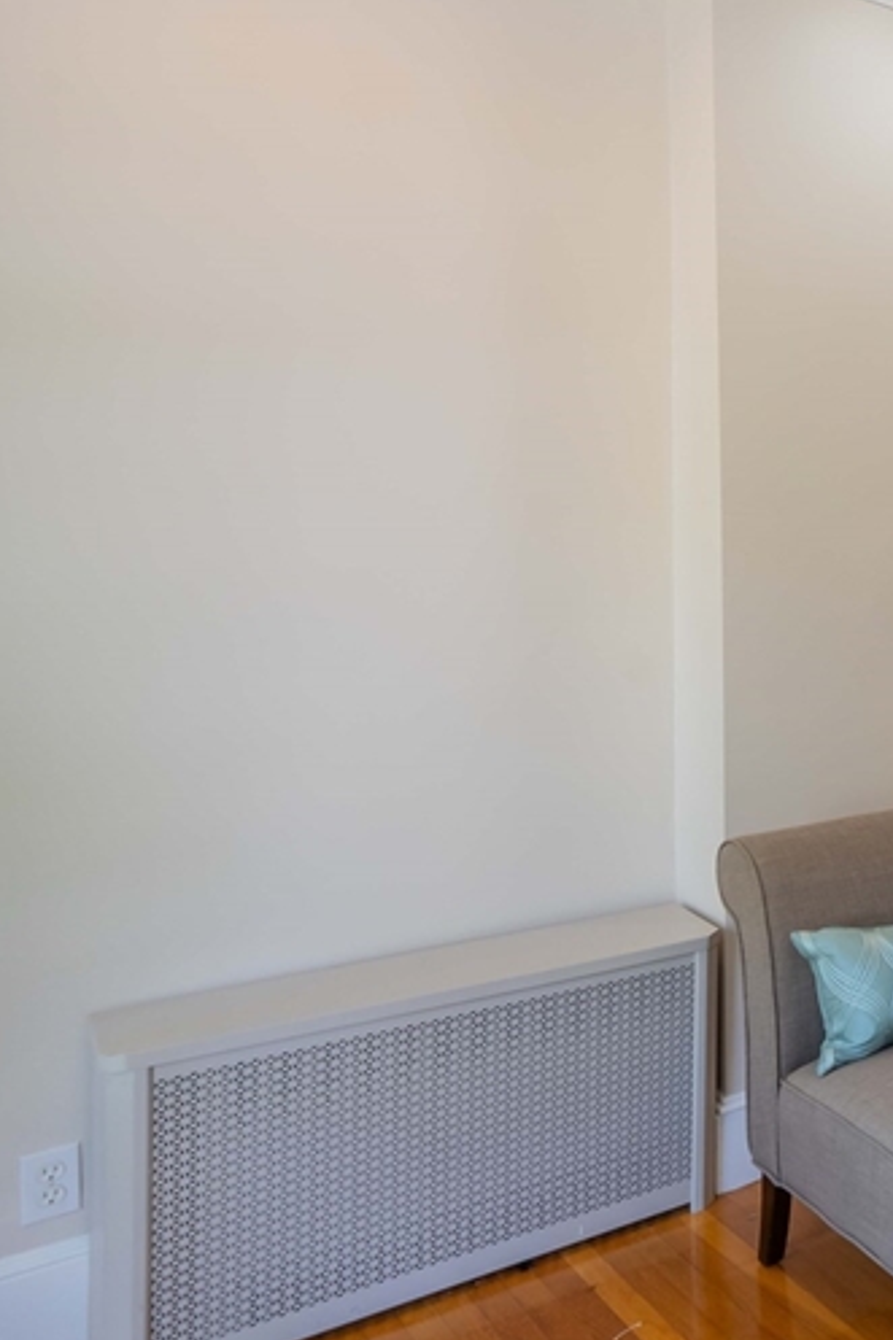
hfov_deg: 28.2
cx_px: 1306
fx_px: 1229
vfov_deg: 57.0
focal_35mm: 33
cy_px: 568
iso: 800
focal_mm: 16
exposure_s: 1/125
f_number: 7.1
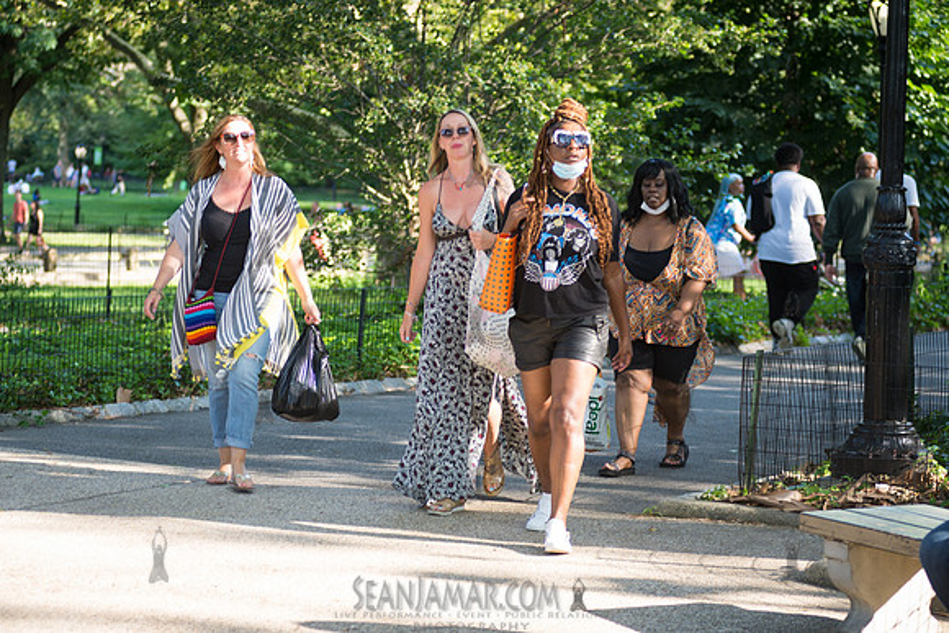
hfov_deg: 21.0
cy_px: 283
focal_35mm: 97
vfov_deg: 14.1
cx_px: 452
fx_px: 2555
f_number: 3.5
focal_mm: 80
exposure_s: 1/250
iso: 200
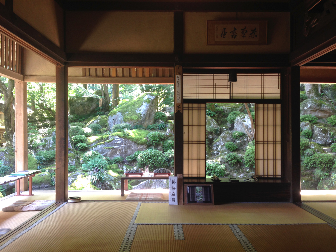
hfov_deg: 55.4
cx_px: 168
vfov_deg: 42.9
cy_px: 126
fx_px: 320
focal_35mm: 33
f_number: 2.4
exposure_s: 1/20
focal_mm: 4.12
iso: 50
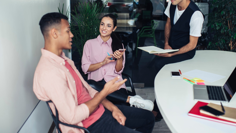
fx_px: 257
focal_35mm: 41
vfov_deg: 28.9
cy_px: 51
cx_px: 123
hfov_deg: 49.4
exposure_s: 1/200
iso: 200
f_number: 2
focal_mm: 35
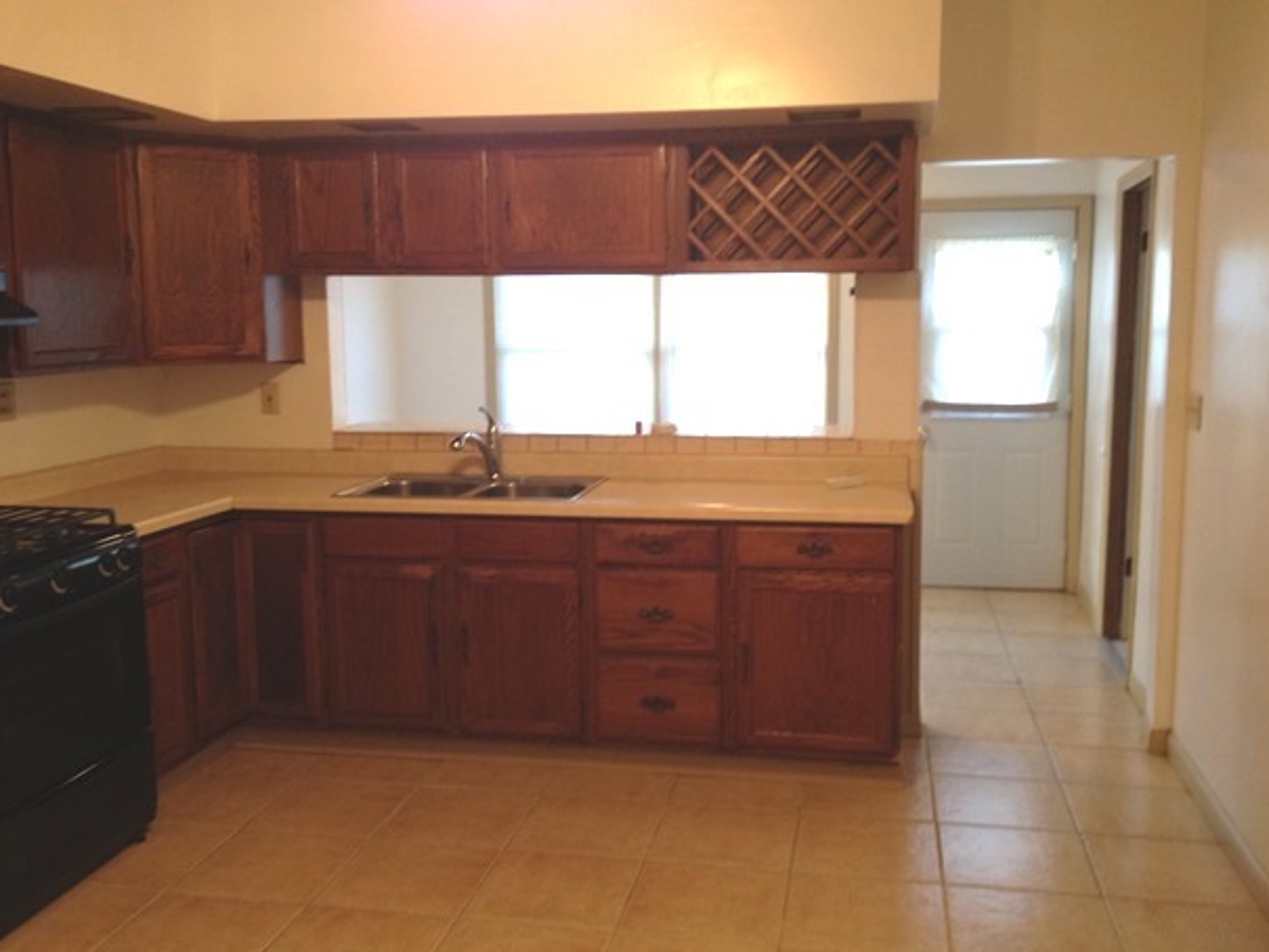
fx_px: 1357
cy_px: 470
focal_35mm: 37
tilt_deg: -9.3
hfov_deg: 50.1
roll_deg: -1.4
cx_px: 646
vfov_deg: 38.7
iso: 100
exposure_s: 1/20
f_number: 2.4
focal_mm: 4.28
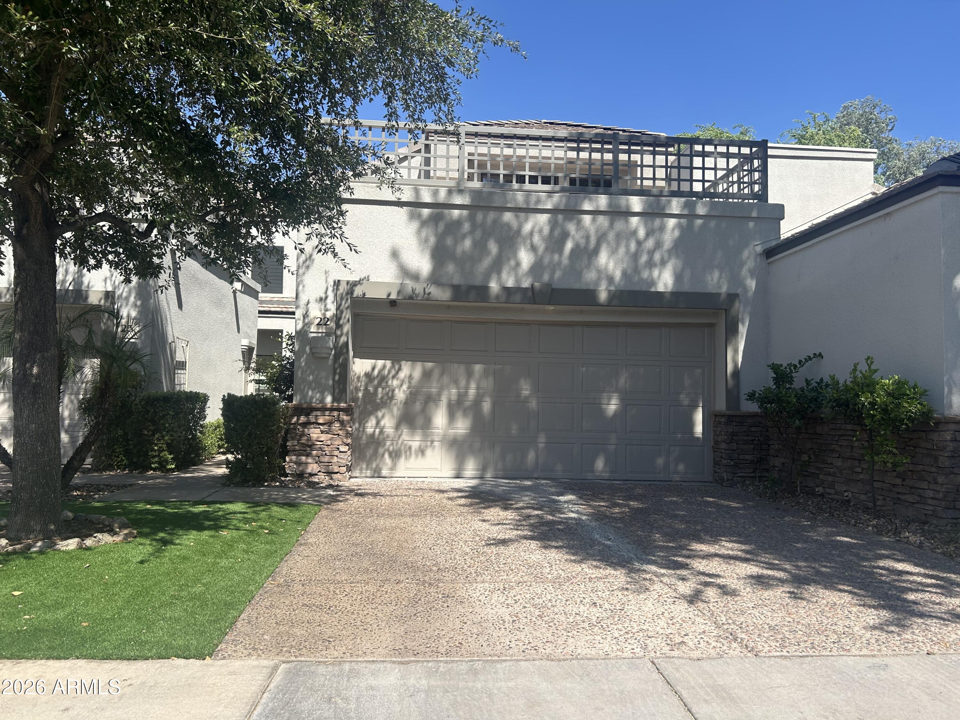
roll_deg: -1.4
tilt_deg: +3.5
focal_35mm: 26
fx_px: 721
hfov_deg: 67.3
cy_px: 360
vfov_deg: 53.1
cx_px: 480
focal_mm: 5.7
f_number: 1.5
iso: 50
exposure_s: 1/2841
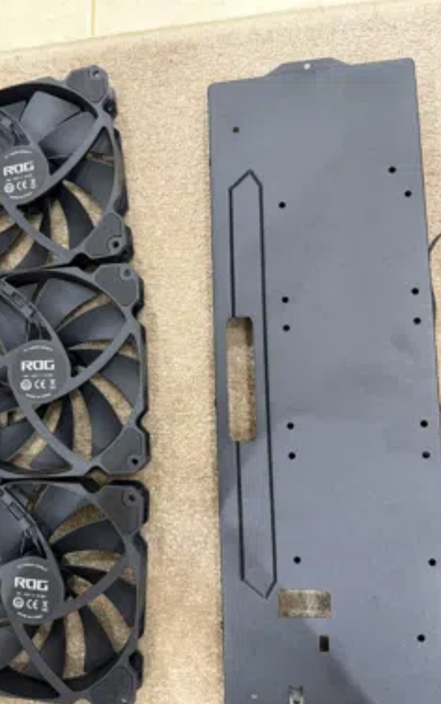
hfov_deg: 45.7
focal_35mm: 27
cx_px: 170
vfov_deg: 68.3
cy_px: 372
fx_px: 519
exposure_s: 1/50
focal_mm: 6.76
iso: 500
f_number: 1.78
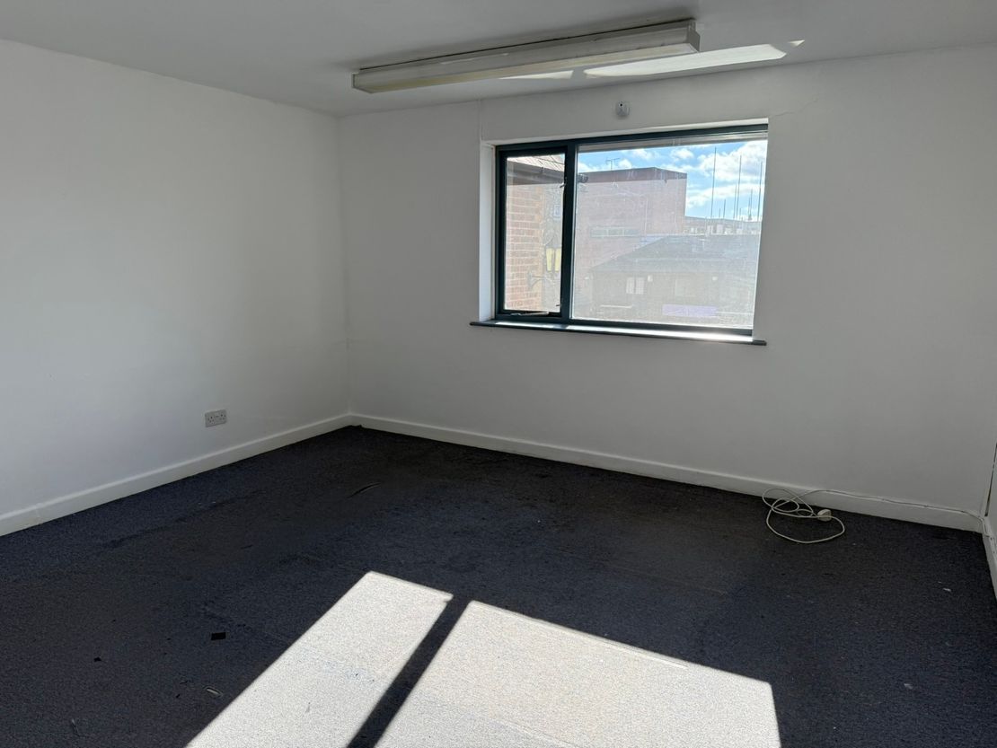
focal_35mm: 24
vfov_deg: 56.8
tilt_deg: -9.0
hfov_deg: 71.6
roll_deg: -0.7
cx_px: 498
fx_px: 691
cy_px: 374
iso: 100
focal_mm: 6.76
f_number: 1.78
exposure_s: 1/395
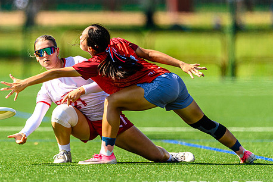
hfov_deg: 2.8
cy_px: 48
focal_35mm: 724
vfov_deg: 1.9
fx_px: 5494
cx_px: 62
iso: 100
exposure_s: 1/1600
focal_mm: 400
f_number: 3.2
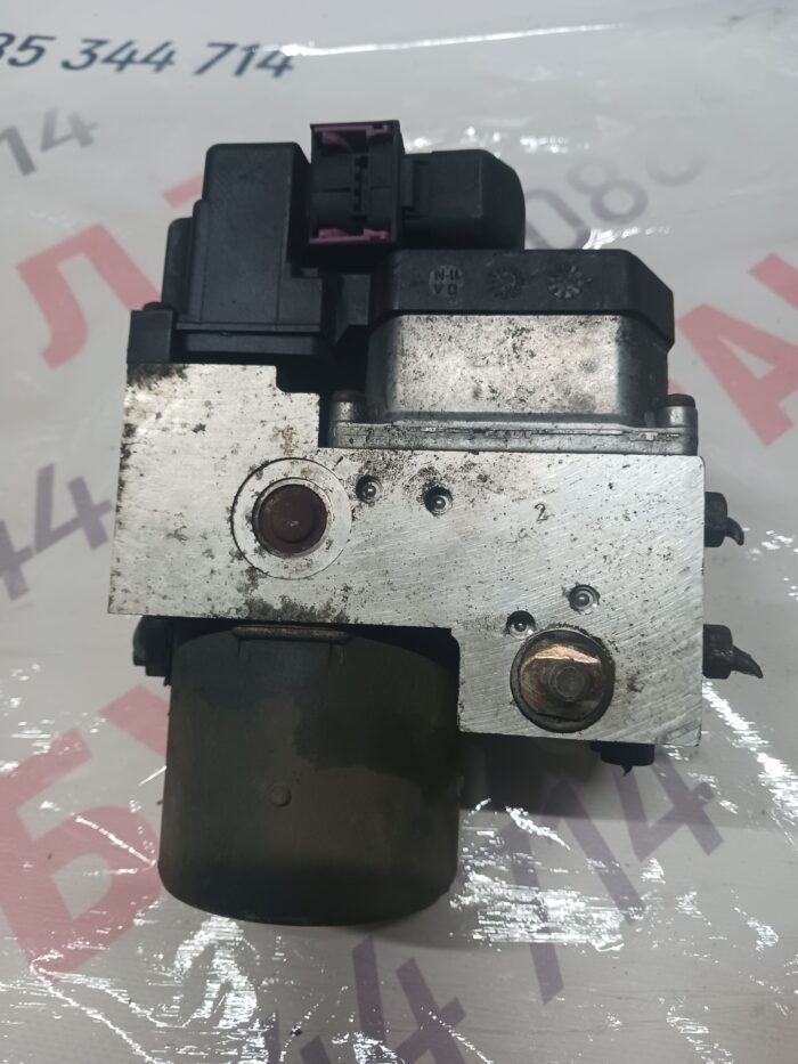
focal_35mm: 27
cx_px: 399
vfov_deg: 65.3
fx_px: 830
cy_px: 532
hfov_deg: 51.4
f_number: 1.8
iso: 250
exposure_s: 1/33.3
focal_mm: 4
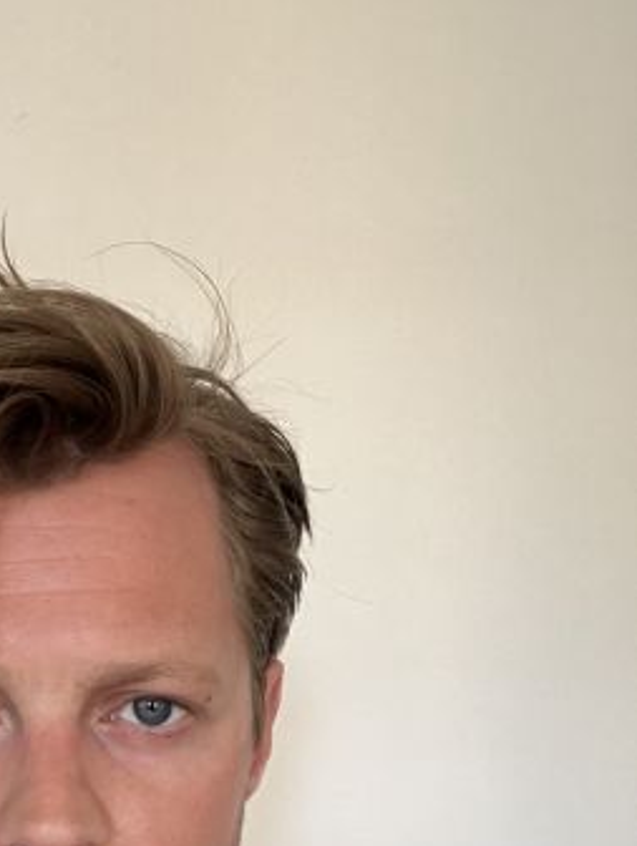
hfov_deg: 25.0
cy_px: 668
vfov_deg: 32.9
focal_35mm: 57
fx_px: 1395
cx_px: 73
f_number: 2.2
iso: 200
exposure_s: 1/60
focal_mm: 2.87
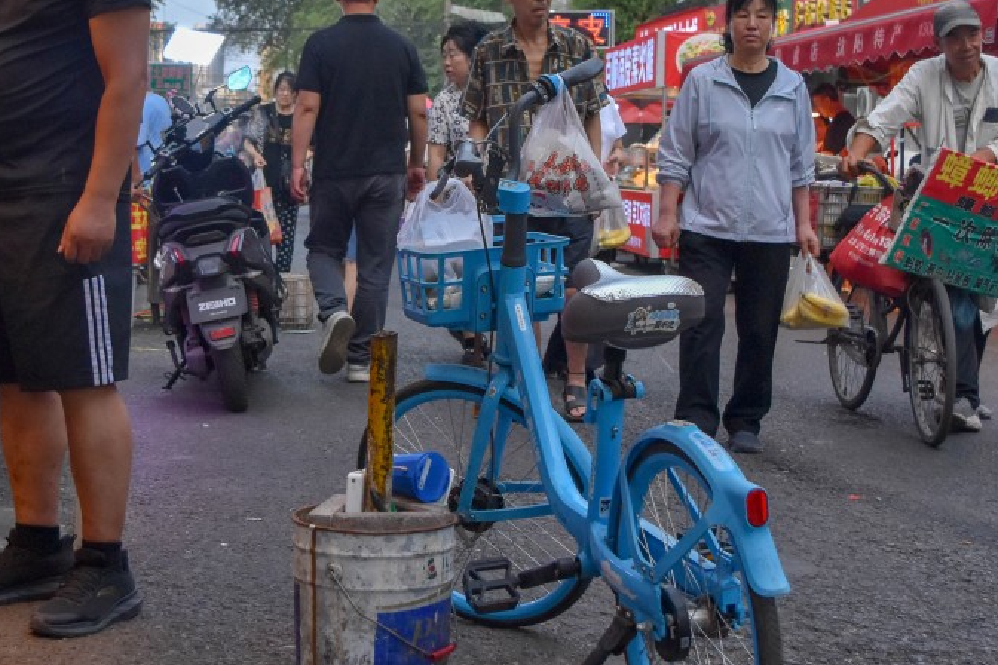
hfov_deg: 37.3
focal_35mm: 53
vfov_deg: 25.4
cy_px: 215
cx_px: 380
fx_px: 1469
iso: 800
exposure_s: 1/1000
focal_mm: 22
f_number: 3.8
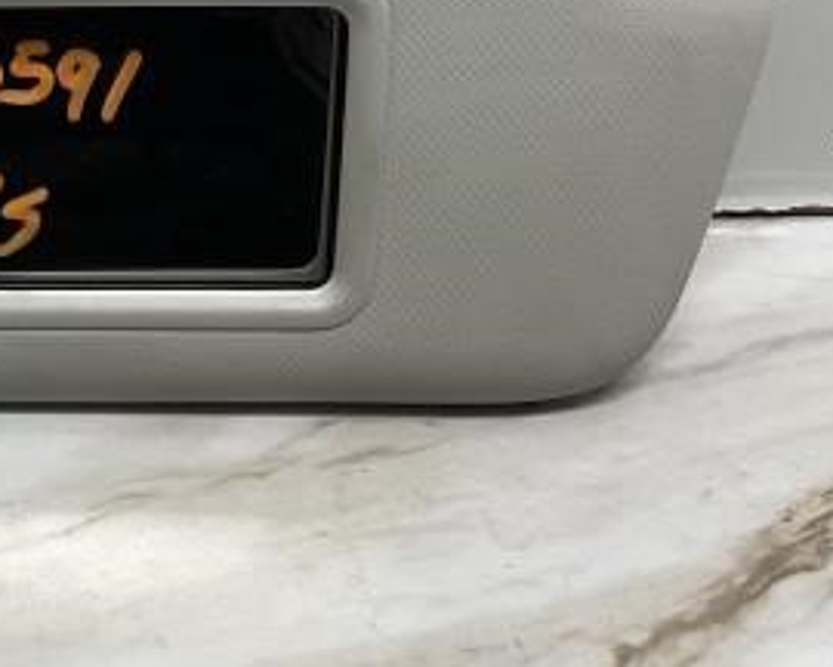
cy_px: 241
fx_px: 2071
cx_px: -216
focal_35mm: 84
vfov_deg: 18.2
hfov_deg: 20.9
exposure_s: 1/568
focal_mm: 3
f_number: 1.8
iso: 25
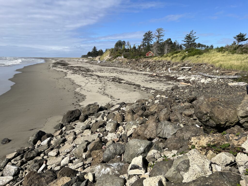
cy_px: 93
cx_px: 124
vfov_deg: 53.1
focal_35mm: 26
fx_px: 186
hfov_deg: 67.3
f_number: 1.5
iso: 50
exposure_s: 1/5882
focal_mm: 5.7
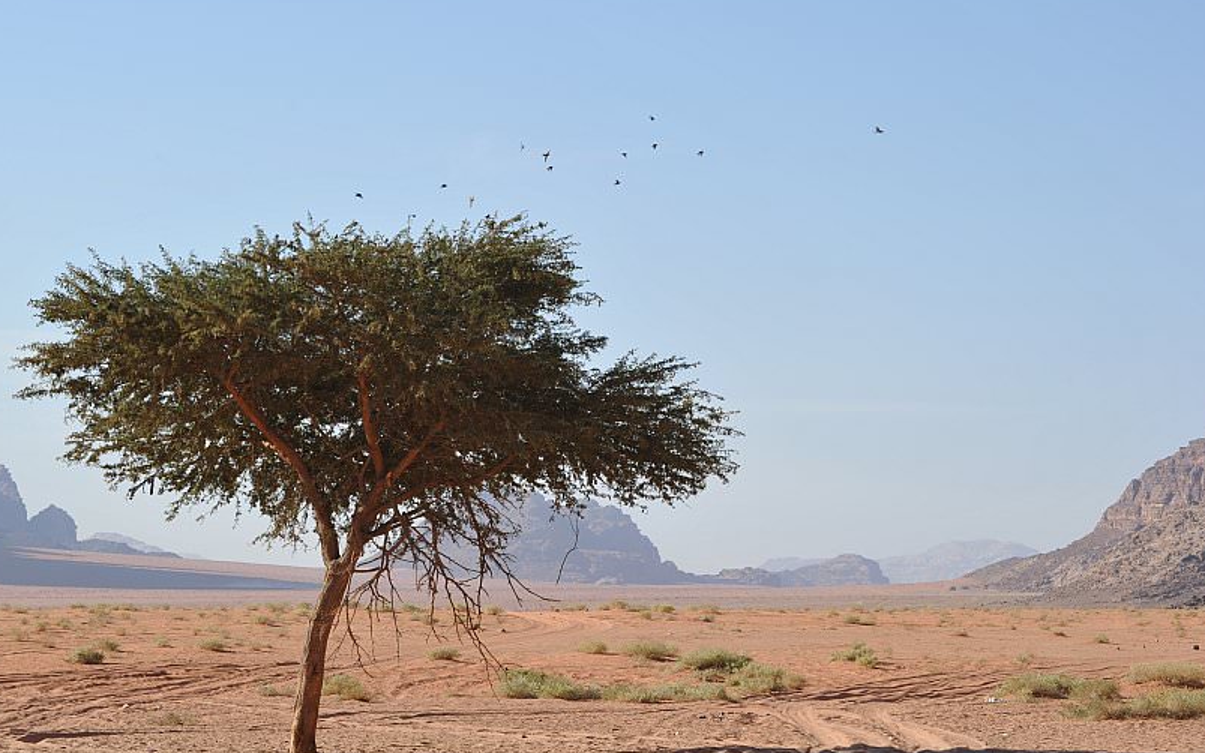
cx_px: 558
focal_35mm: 120
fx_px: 3941
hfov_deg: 17.4
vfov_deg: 10.9
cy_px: 357
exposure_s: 1/320
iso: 200
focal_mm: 105
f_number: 10
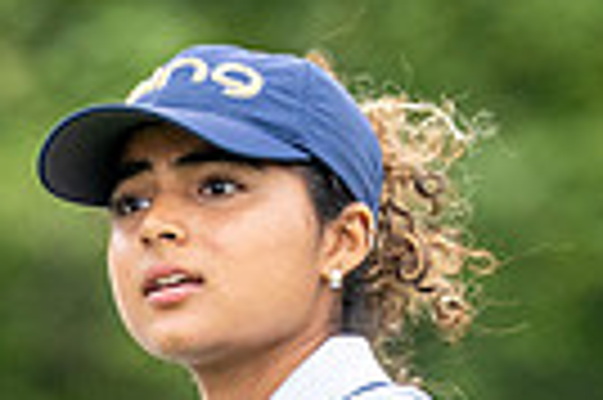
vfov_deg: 0.6
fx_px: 37692
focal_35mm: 2253
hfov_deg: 0.9
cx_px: -212
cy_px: 710
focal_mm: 300
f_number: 5
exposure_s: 1/1250
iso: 400
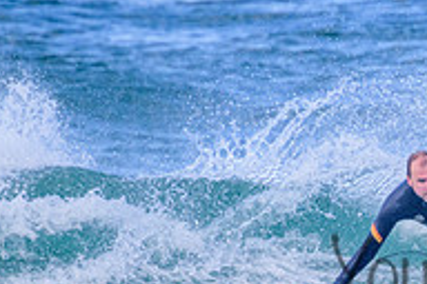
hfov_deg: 0.9
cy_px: 250
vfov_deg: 0.6
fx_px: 28595
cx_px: 560
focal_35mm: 2411
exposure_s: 1/1600
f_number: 11
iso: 2200
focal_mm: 800
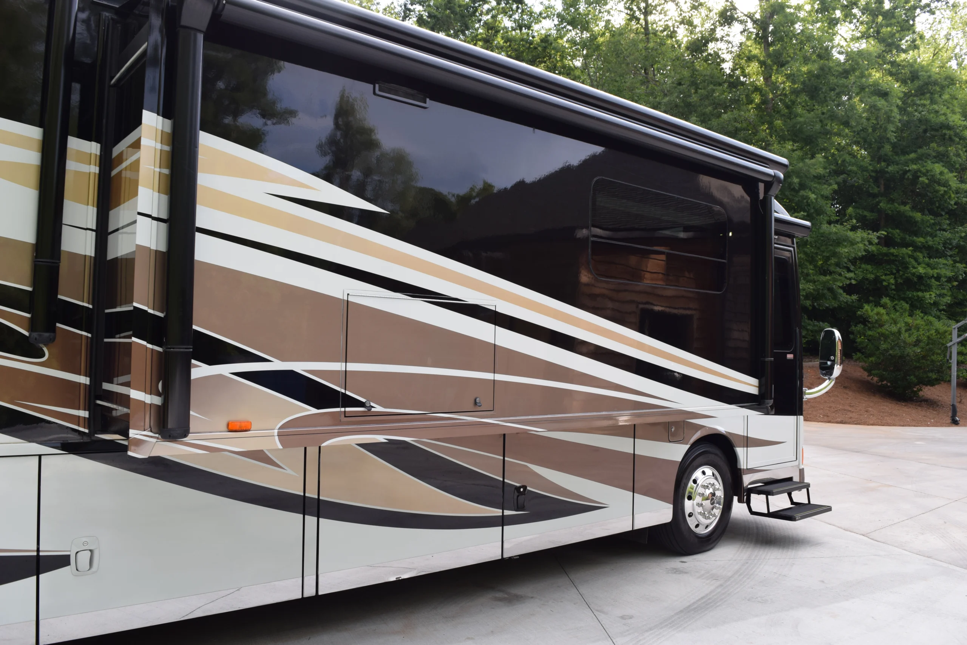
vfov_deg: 47.9
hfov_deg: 67.4
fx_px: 725
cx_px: 484
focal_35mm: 27
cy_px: 322
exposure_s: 1/200
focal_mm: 18
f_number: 7.1
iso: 400
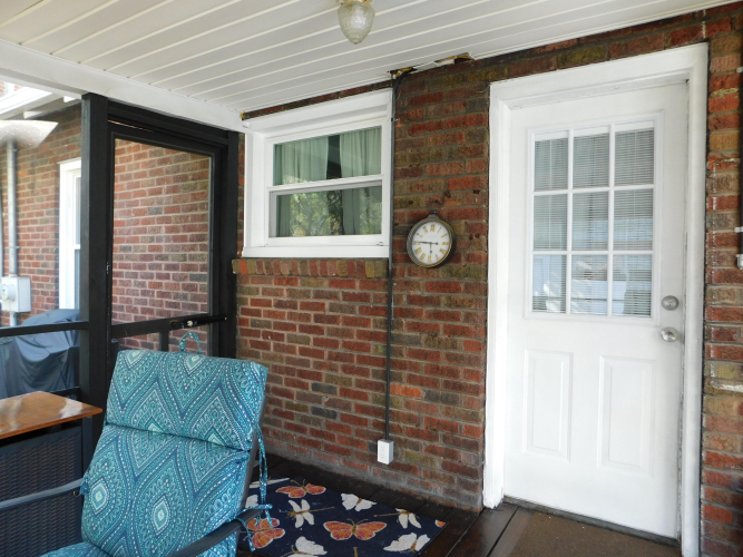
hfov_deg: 73.9
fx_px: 494
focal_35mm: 23
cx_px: 372
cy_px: 278
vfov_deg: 58.9
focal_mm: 4
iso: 140
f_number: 3
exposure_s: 1/30
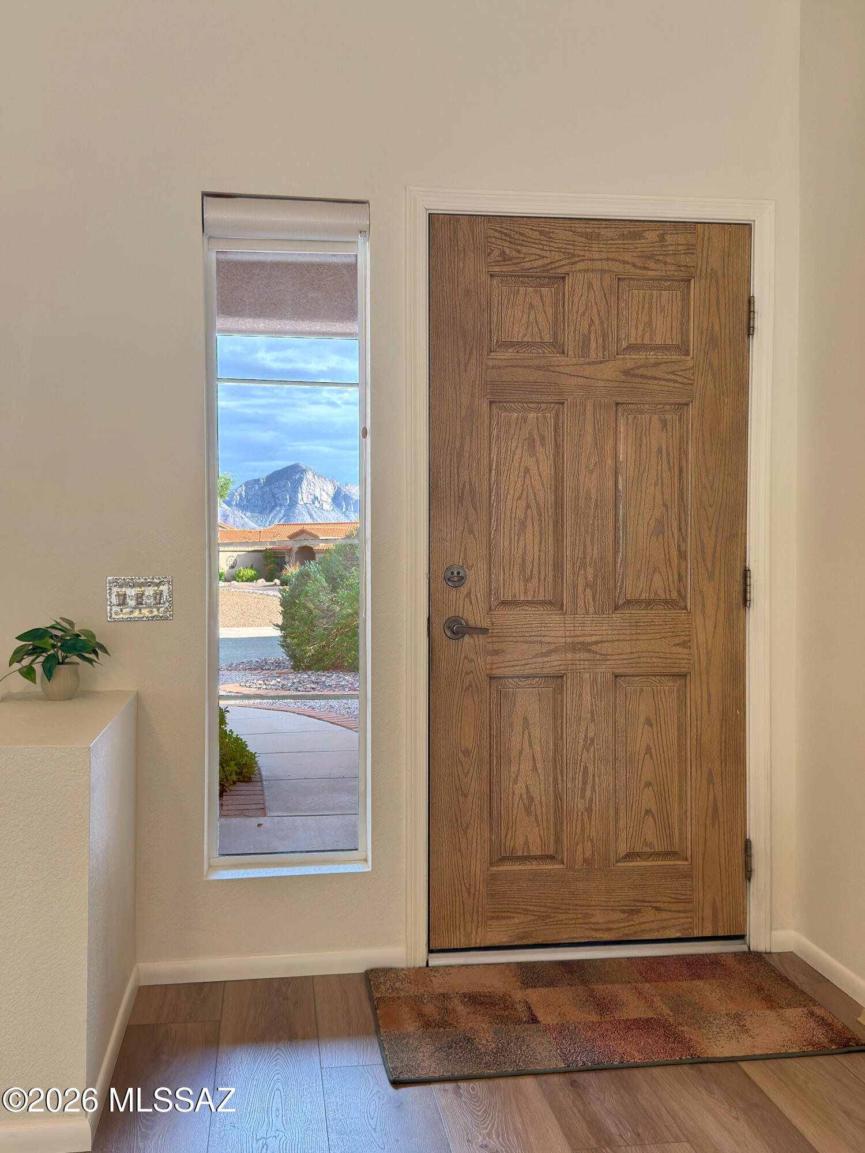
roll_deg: -0.3
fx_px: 1166
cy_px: 576
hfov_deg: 40.7
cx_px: 432
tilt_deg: -0.8
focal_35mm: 35
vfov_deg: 52.6
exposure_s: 1/60
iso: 200
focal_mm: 6.76
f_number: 1.78
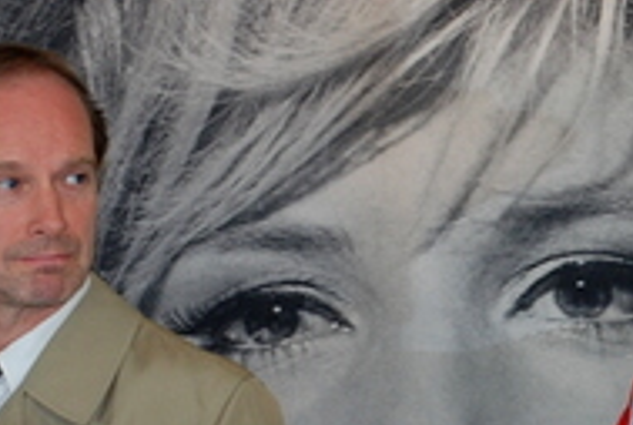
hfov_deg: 7.2
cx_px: 466
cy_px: 328
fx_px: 5023
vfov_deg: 4.8
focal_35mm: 285
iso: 320
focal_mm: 50
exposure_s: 1/60
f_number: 5.6
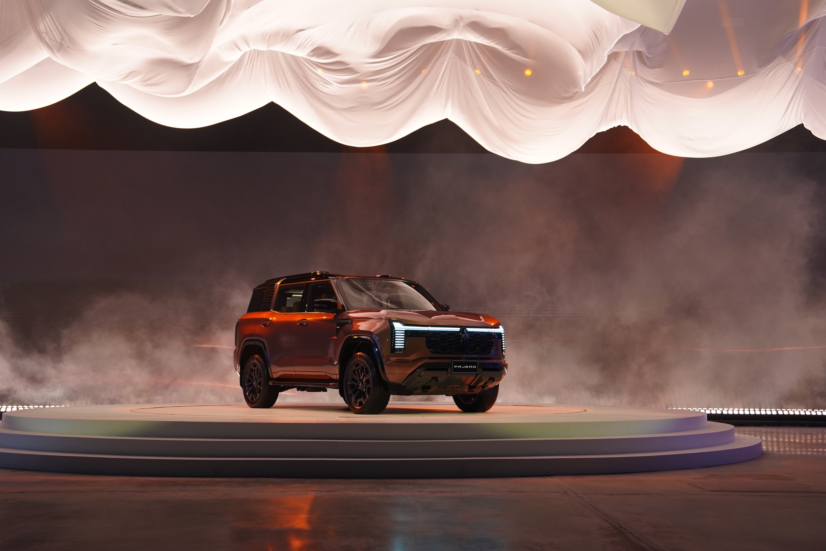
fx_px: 1101
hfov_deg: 41.1
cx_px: 413
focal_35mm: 48
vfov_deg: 28.1
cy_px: 276
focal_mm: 48
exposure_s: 1/125
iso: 800
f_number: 2.8
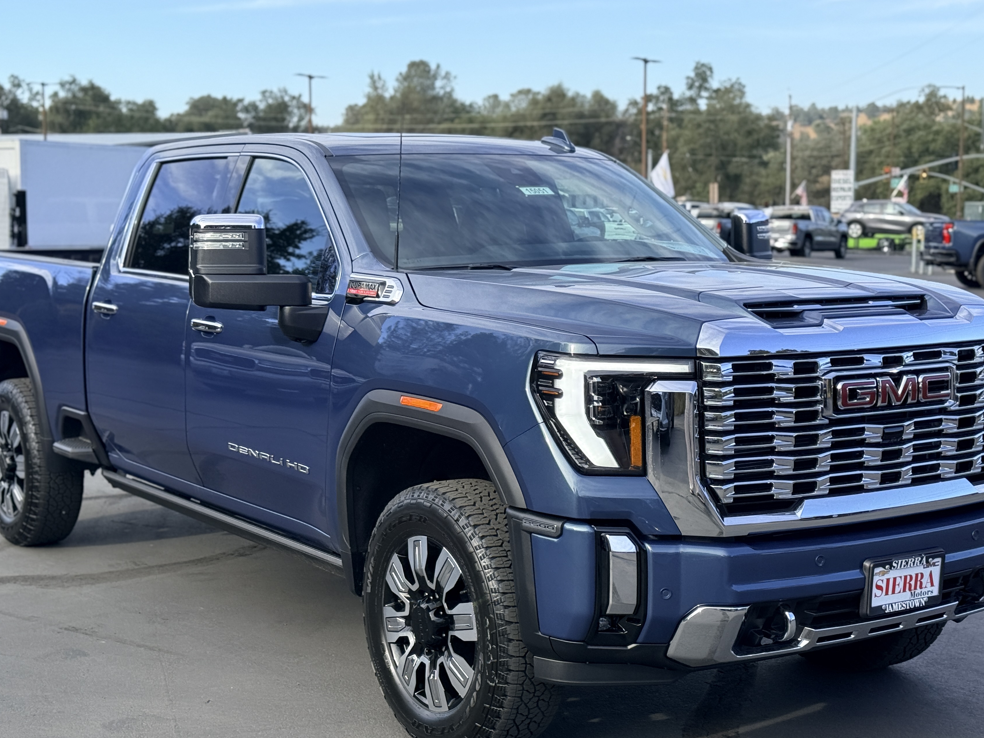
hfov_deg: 33.8
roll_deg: +0.6
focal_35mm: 57
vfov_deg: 25.7
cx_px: 488
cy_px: 357
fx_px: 1620
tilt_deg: -5.7
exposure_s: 1/1575
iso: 80
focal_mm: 6.76
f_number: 1.78
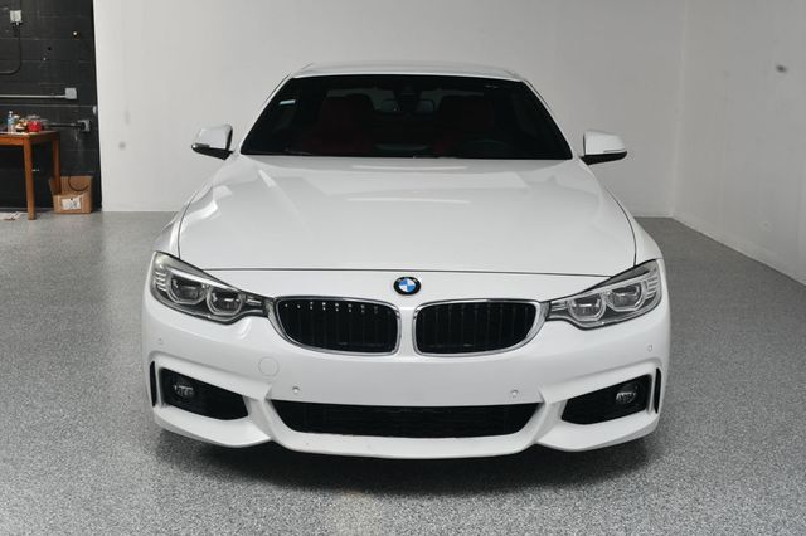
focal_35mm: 40
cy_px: 268
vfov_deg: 33.4
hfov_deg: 48.5
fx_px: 895
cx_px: 403
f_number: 13
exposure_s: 1/160
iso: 100
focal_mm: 27
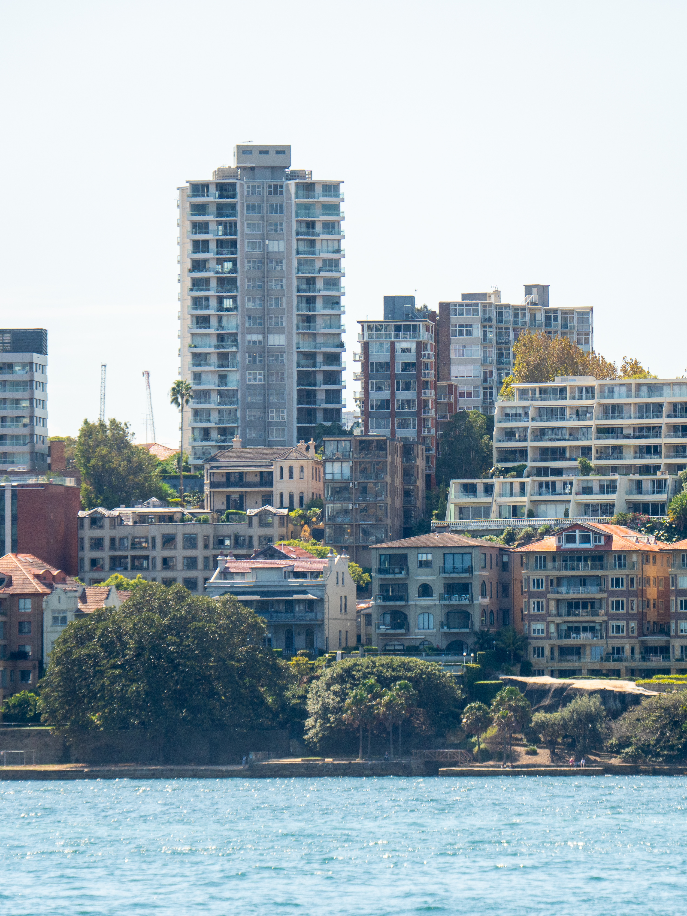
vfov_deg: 6.6
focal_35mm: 301
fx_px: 7965
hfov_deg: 4.9
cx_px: 422
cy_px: 455
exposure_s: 1/500
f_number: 5.6
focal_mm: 138
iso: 100
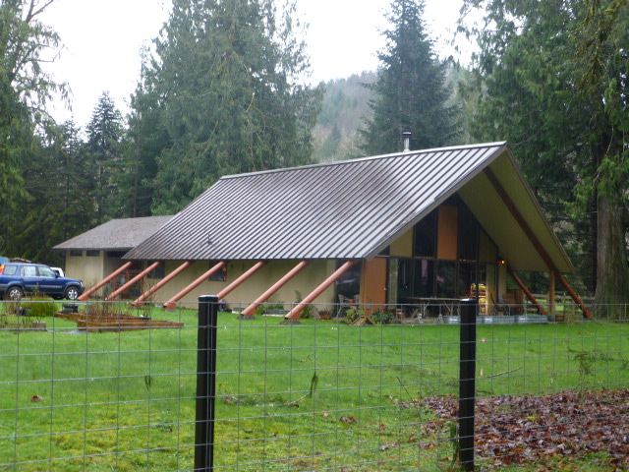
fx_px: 854
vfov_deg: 30.9
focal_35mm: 47
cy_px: 236
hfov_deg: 40.4
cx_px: 314
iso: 160
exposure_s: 1/60
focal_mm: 8.5
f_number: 4.2
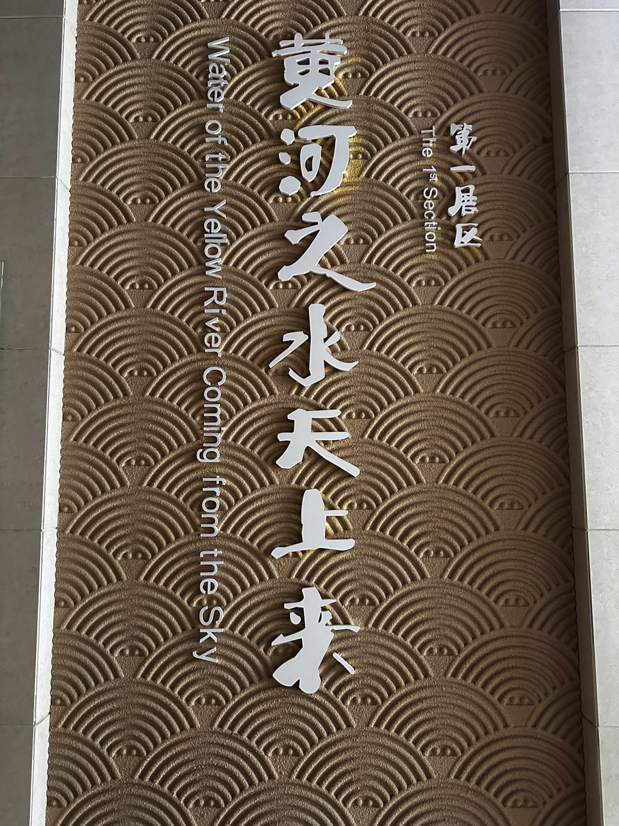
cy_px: 413
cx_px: 310
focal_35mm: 24
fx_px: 572
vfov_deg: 71.6
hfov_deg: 56.8
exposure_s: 1/44
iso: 1000
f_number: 1.78
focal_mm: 6.86
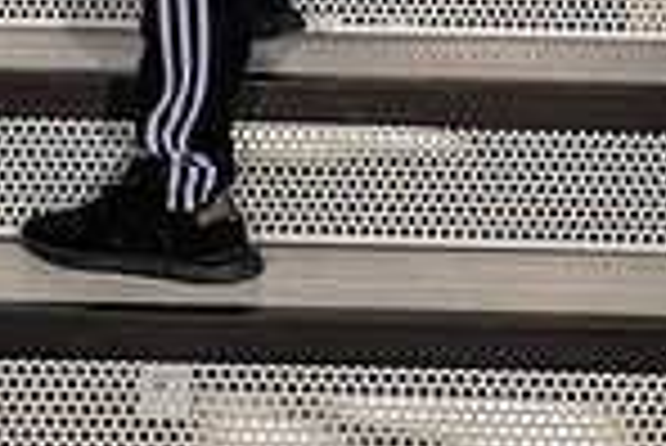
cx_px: 220
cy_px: -514
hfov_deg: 11.3
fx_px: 3370
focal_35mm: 182
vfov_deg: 7.2
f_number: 7.1
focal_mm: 60
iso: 160
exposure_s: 1/320
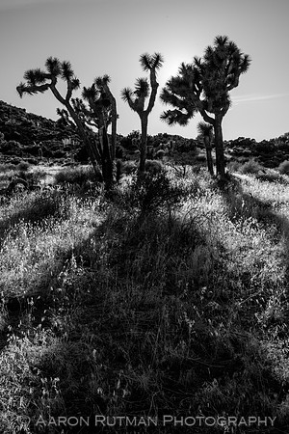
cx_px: 144
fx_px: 421
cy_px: 217
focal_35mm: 35
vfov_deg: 54.4
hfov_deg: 37.9
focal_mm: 35
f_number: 22
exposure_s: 1/160
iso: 400
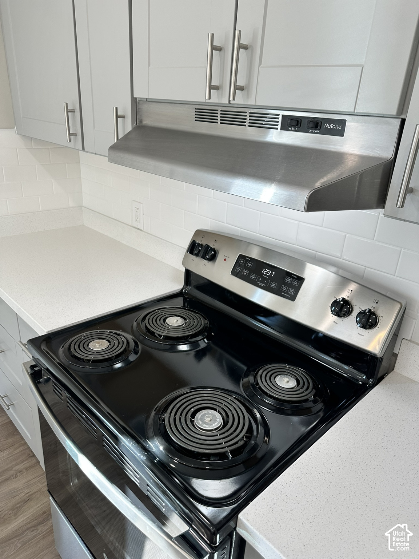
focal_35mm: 24
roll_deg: -2.7
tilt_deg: -21.7
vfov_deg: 71.6
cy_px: 280
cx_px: 210
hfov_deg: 56.8
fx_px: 387
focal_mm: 6.86
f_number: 1.78
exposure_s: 1/120
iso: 80
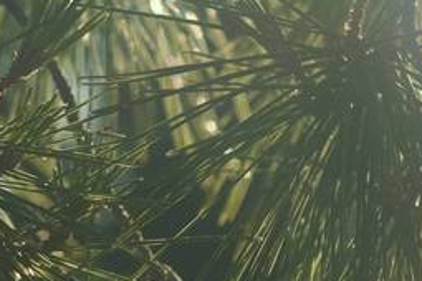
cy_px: 45
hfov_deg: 3.3
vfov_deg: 2.2
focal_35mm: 615
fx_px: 7209
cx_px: -200
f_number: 5.6
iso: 640
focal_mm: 65.2
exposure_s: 1/2400
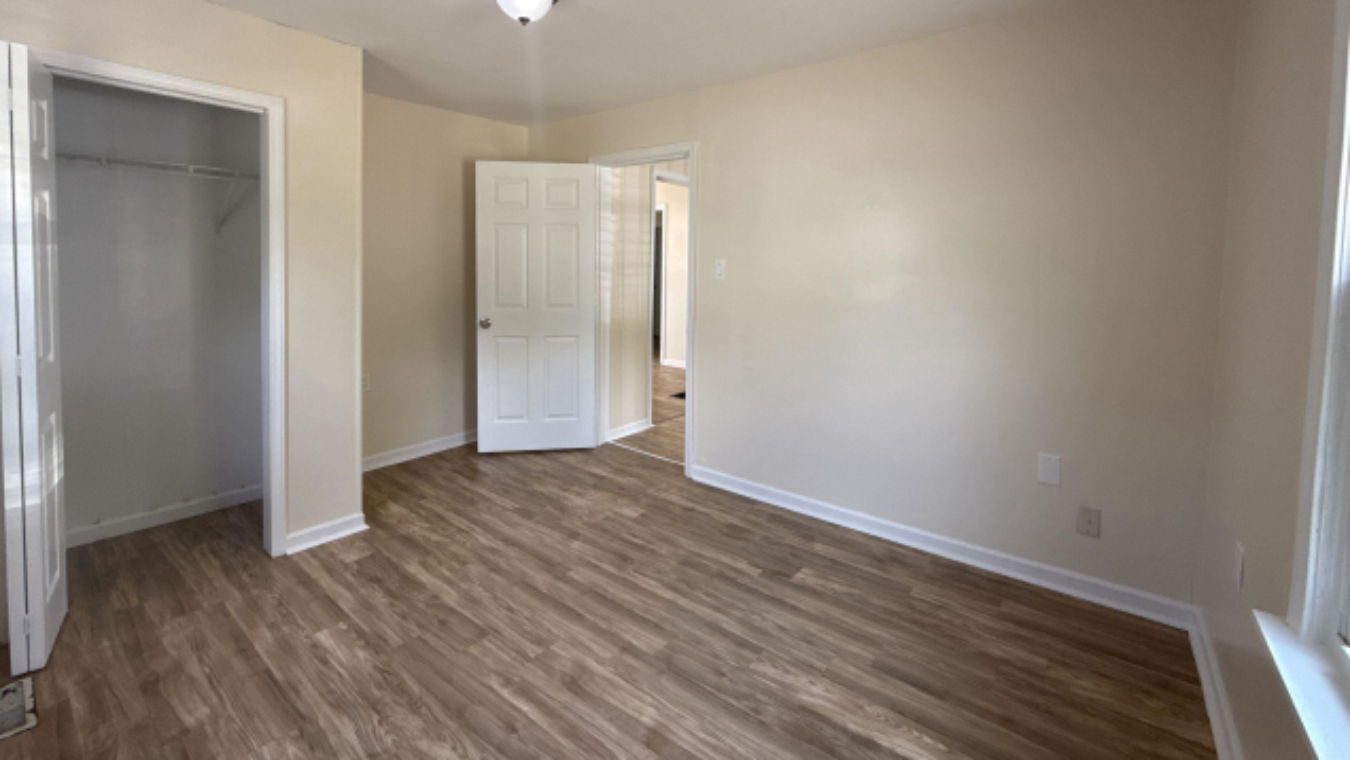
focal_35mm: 16
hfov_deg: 99.3
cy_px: 291
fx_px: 573
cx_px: 646
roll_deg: -1.1
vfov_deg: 66.2
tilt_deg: -2.1
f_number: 2.2
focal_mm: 2.22
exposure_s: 1/99
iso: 100
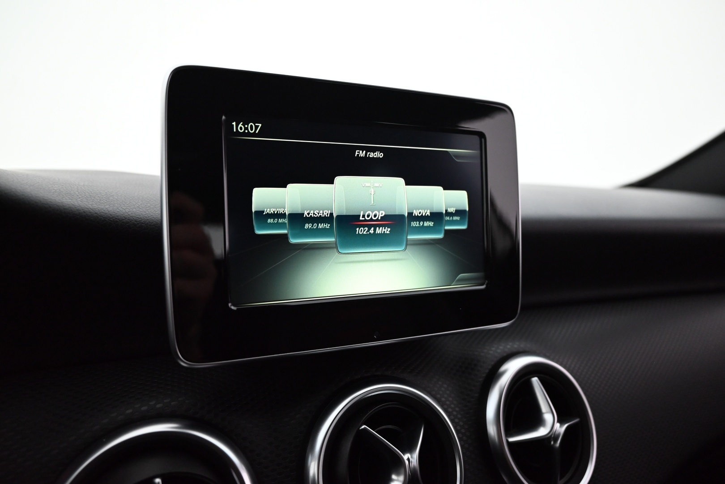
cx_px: 362
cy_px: 242
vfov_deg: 53.1
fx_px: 483
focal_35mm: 24
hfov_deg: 73.7
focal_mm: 24
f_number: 4
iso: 3200
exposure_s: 1/80
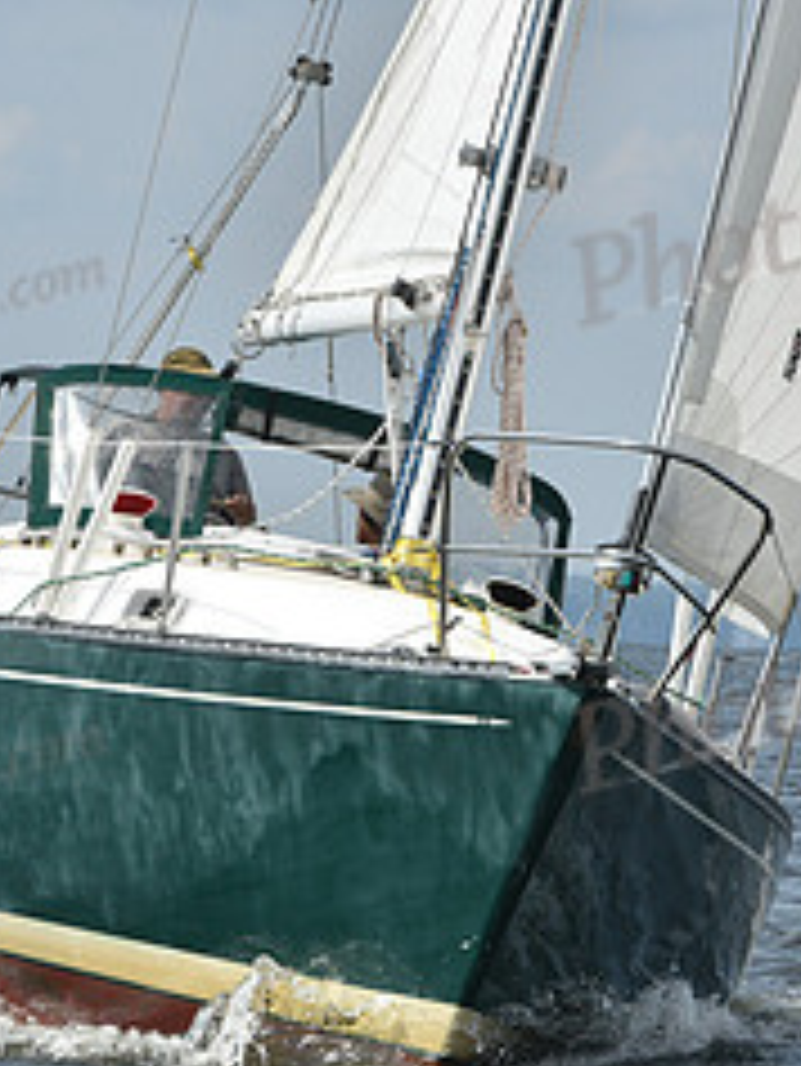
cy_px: 506
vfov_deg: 4.2
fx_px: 14488
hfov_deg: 3.2
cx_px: 342
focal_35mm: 470
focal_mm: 200
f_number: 10
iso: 320
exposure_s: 1/1250
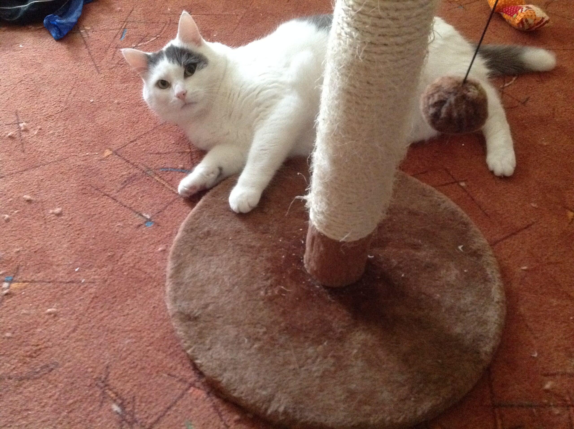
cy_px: 214
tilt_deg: -47.1
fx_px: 579
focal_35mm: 35
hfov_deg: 52.7
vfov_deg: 40.6
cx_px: 287
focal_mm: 4.28
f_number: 2.4
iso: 640
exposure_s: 1/15
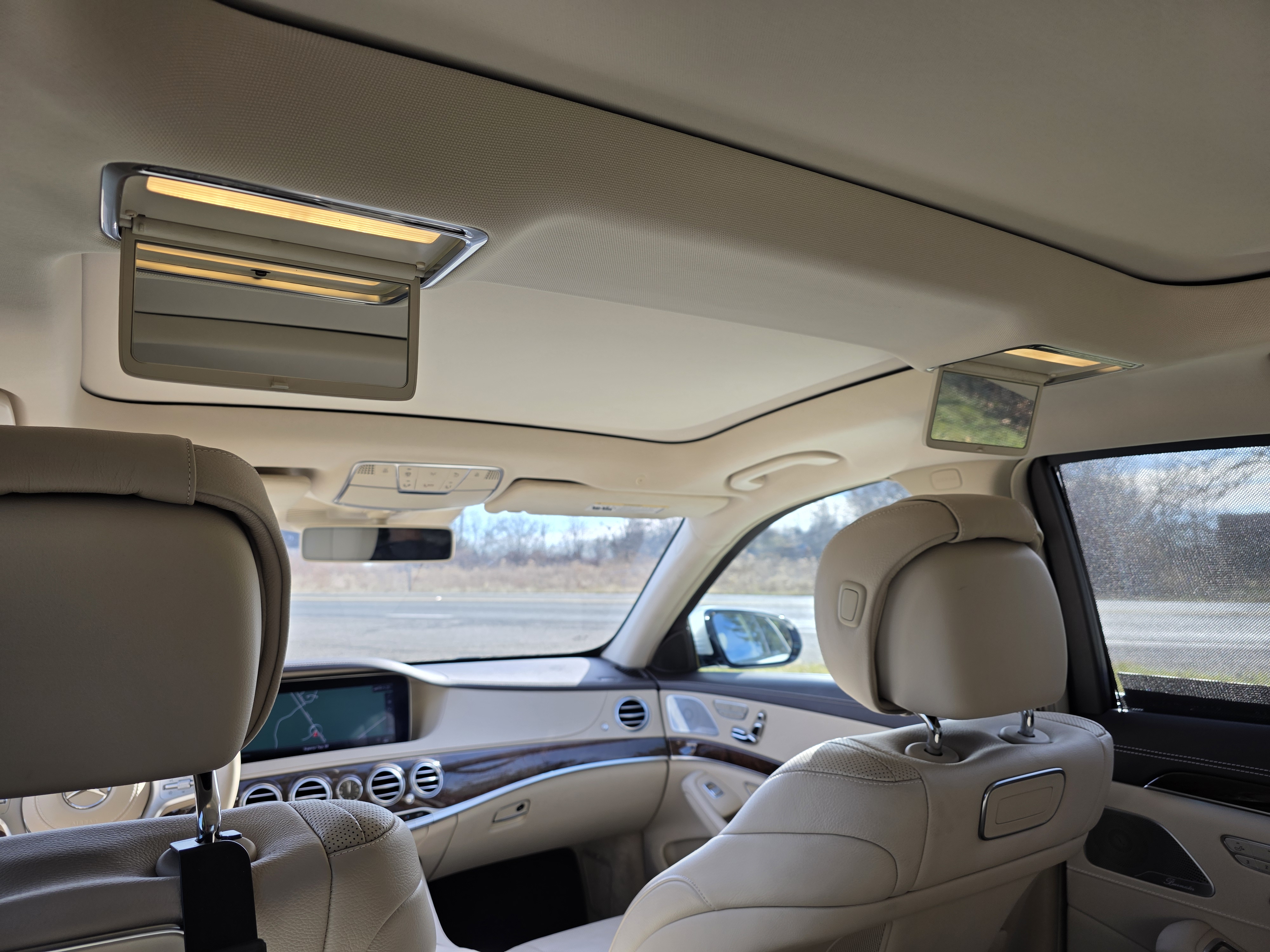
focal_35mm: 23
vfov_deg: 58.9
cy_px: 476
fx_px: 844
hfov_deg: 73.9
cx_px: 635
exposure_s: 1/359
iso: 32
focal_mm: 6.3
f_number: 1.7
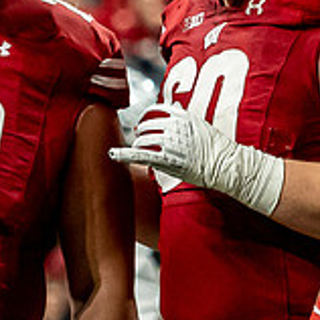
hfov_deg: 1.2
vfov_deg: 1.2
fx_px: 15291
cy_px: -102
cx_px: -75
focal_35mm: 1462
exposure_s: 1/1000
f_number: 2.8
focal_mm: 135
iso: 2500
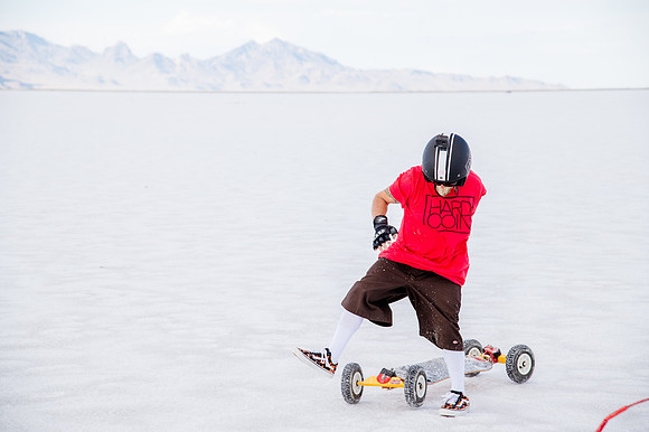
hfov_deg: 21.2
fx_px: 1735
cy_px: 216
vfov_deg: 14.2
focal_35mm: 96
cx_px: 324
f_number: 5.6
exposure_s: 1/640
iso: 400
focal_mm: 95
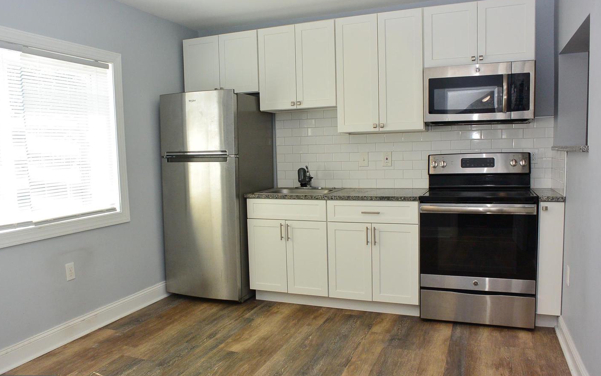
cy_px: 193
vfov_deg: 44.5
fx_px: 459
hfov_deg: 66.5
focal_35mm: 28
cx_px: 296
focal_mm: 10
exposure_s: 1/200
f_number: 4
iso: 200
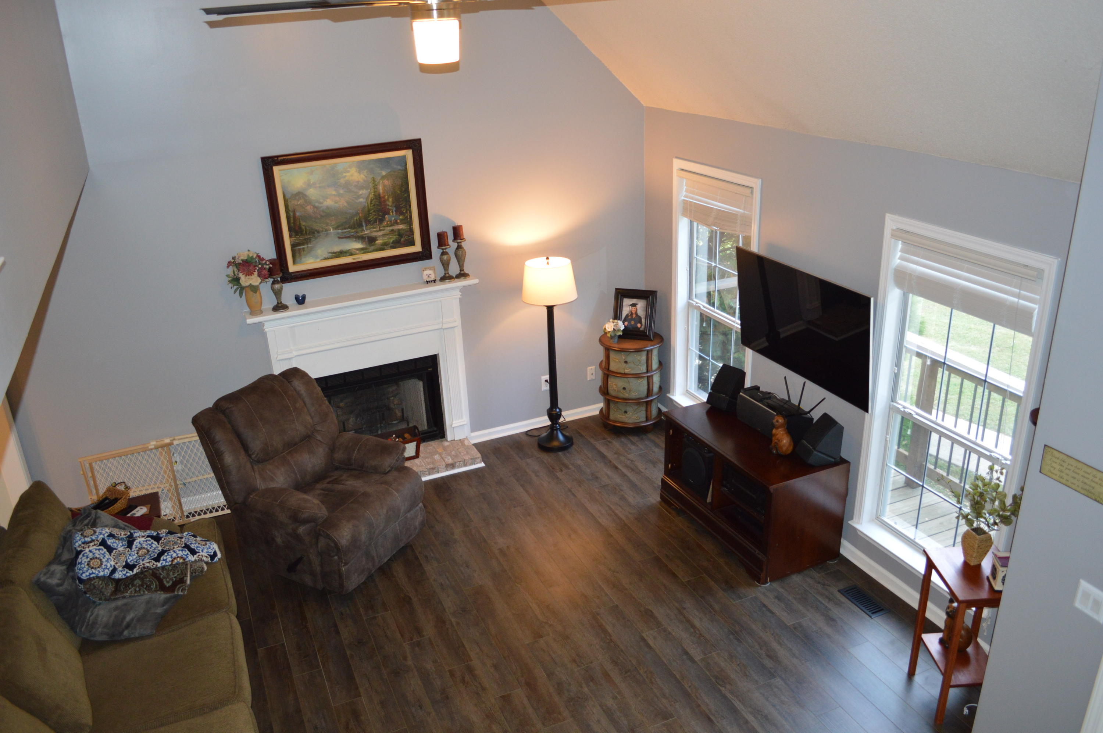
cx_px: 552
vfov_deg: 47.8
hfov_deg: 67.4
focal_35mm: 27
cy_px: 366
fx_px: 826
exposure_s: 1/60
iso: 800
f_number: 3.5
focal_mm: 18
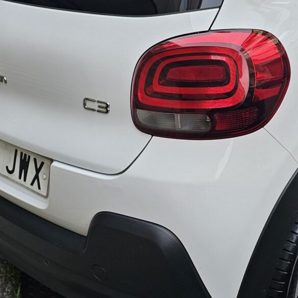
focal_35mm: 56
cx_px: 208
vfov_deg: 30.4
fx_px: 545
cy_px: 113
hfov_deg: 30.2
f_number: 1.7
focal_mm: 6.3
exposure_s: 1/180
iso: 20
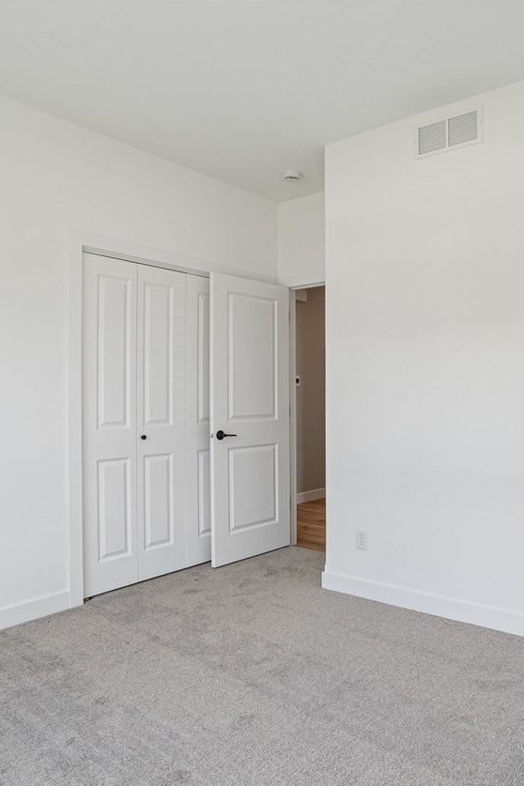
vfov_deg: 69.4
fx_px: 568
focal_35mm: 26
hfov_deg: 48.9
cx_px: 342
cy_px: 396
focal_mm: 17
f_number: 9
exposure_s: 1/100
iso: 400
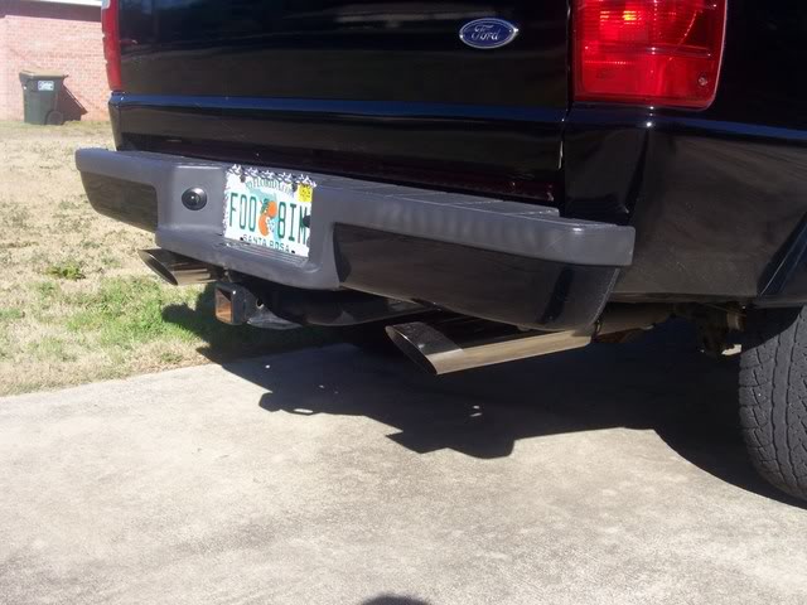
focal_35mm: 42
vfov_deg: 34.3
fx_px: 979
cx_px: 404
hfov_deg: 44.8
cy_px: 302
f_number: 5.6
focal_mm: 7
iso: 80
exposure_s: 1/266
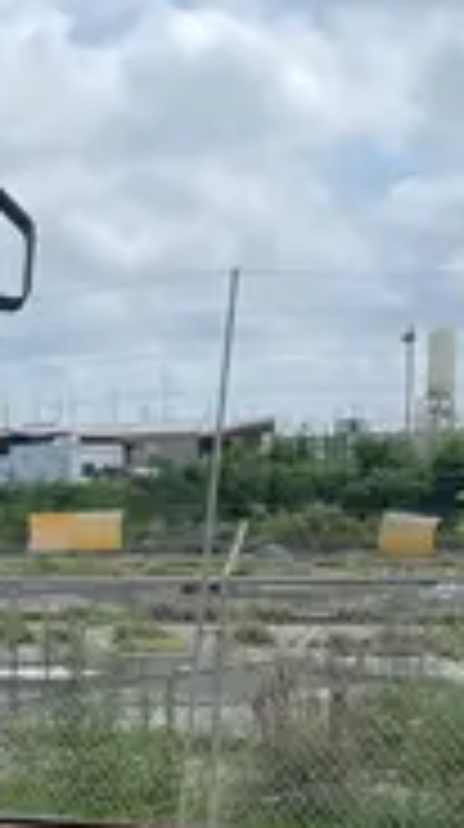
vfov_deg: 18.5
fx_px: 2481
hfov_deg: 9.8
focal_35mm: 113
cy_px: 830
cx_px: -523
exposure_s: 1/3509
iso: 32
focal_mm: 4.2
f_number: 1.6
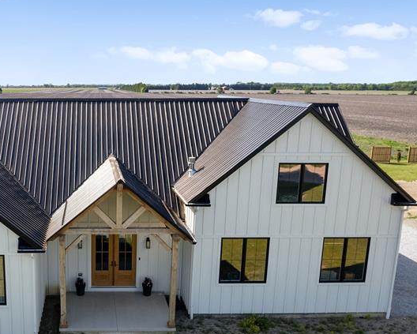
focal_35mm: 40
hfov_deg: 43.9
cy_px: 208
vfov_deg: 37.2
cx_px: 91
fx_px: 494
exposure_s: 1/2000
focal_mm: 8.38
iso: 100
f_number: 2.8
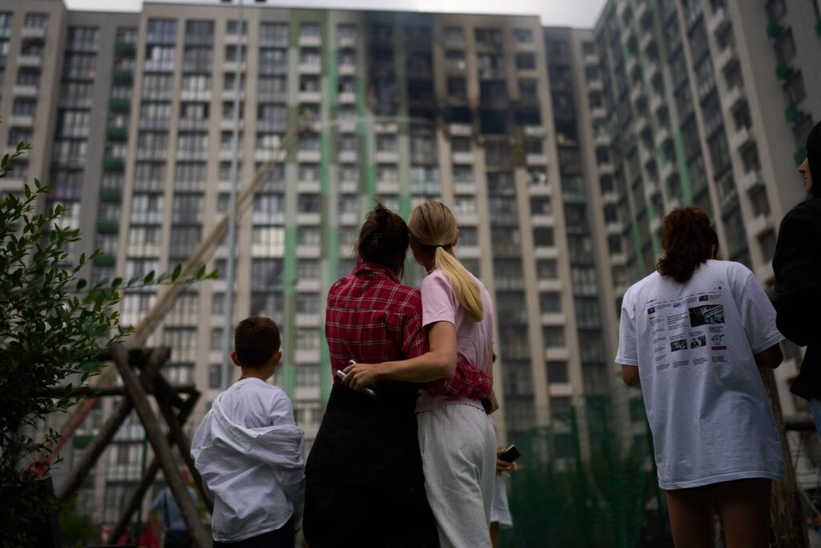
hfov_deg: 54.4
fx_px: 798
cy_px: 274
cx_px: 410
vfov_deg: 37.9
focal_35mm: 35
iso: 320
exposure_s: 1/10000
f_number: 1.4
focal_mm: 35
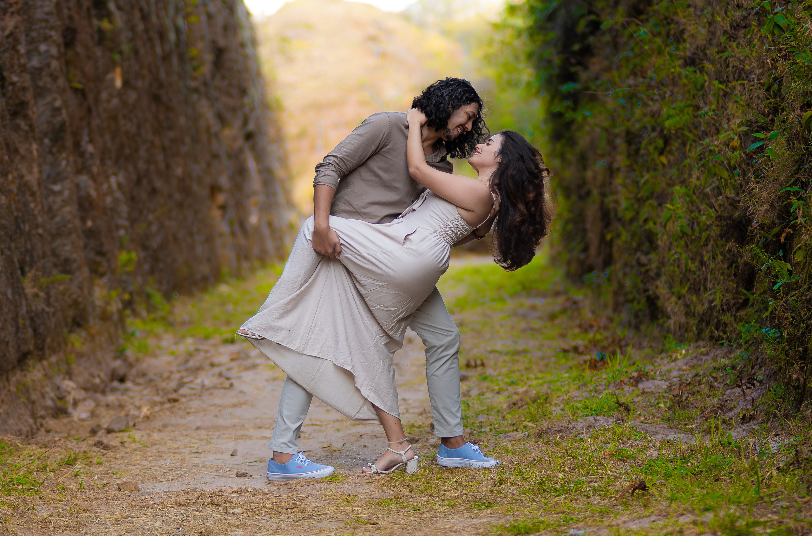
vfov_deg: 10.5
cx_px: 399
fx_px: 2930
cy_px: 275
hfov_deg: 15.8
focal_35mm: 130
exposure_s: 1/400
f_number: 1.8
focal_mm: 85
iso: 400
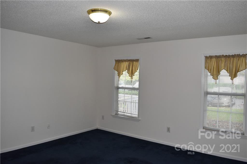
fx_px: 185
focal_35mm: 27
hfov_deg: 67.4
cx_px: 124
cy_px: 82
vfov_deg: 47.9
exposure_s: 1/100
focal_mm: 18
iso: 800
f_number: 5
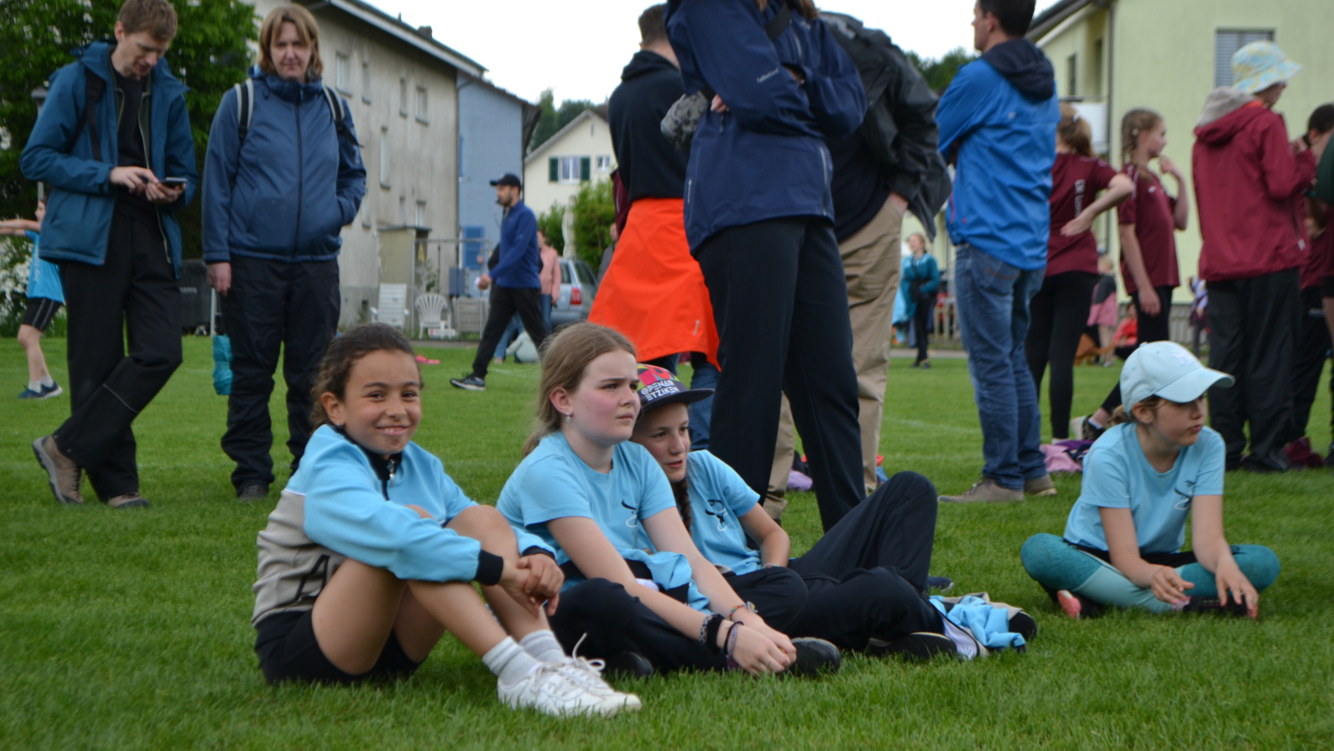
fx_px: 3061
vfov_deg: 14.0
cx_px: 667
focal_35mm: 87
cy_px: 430
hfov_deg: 24.6
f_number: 5.6
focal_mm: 55
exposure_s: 1/125
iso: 220
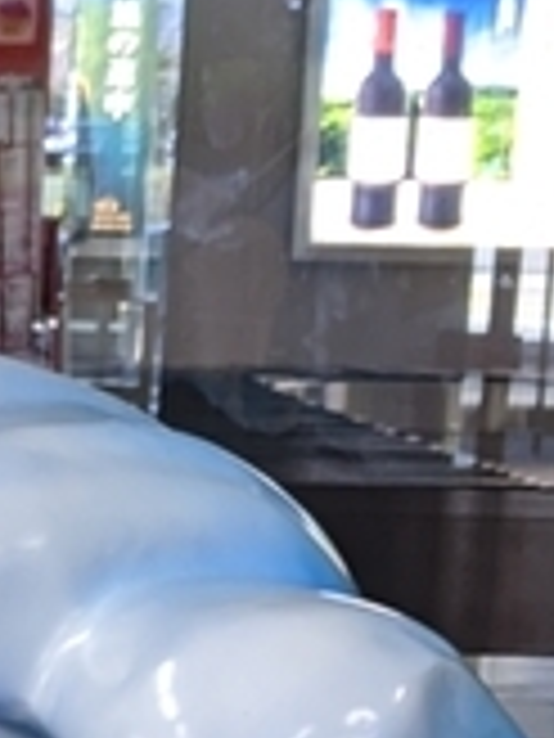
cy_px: 1008
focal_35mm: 198
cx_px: -761
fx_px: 4225
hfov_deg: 7.1
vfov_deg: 9.8
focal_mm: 4.44
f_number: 1.8
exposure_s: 1/40
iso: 50
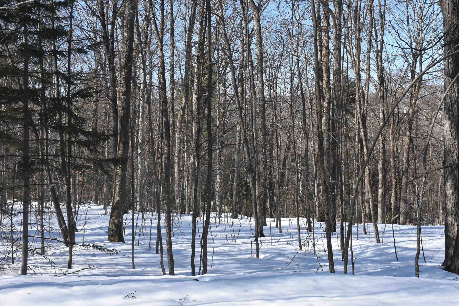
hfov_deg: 44.0
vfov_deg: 30.1
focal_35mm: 45
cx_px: 252
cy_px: 138
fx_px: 568
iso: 800
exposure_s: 1/320
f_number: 8
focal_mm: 27
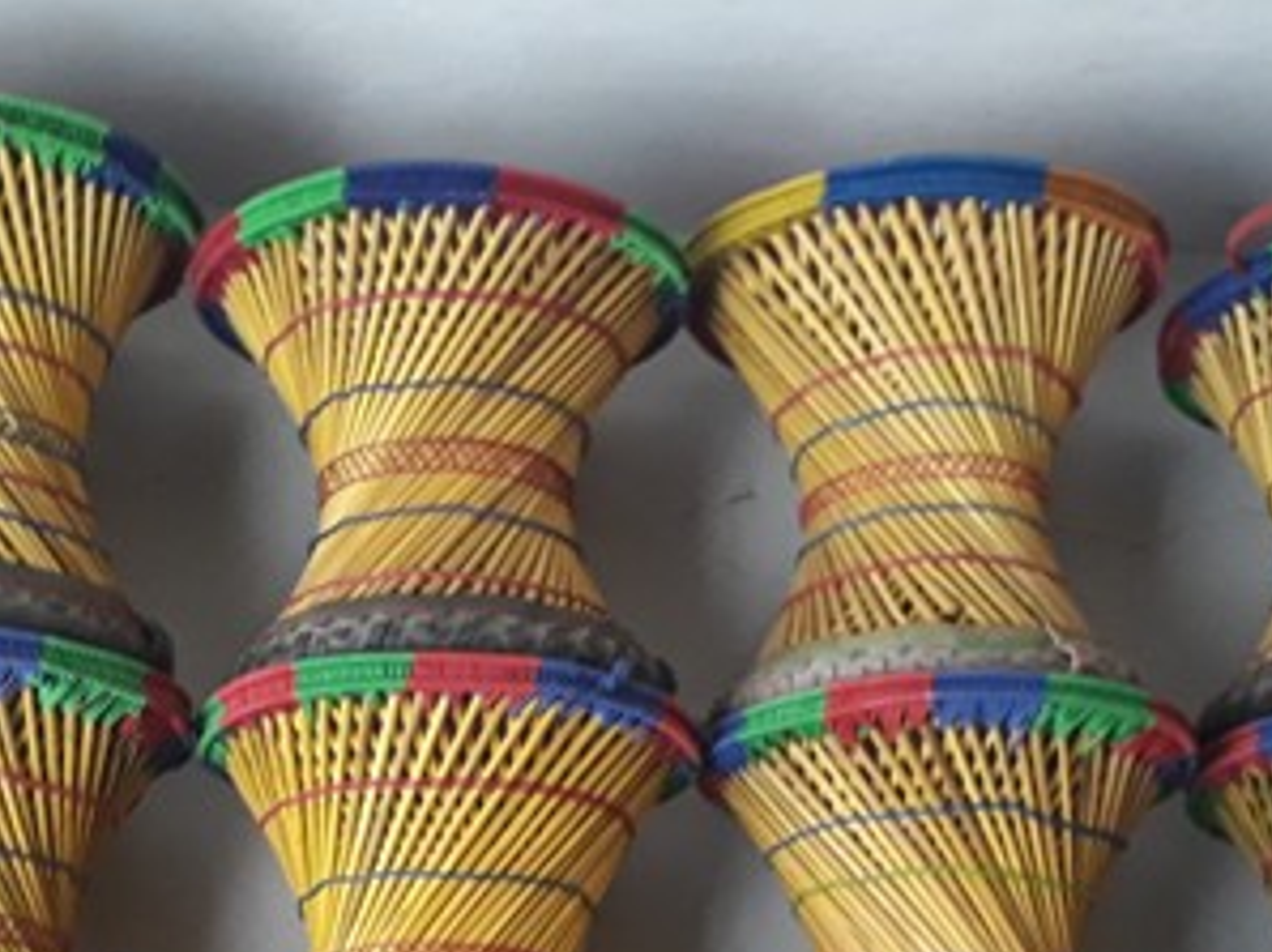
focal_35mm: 58
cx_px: 474
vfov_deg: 23.8
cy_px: 1016
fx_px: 2130
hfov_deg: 33.1
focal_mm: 3.6
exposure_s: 1/17
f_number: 1.9
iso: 160
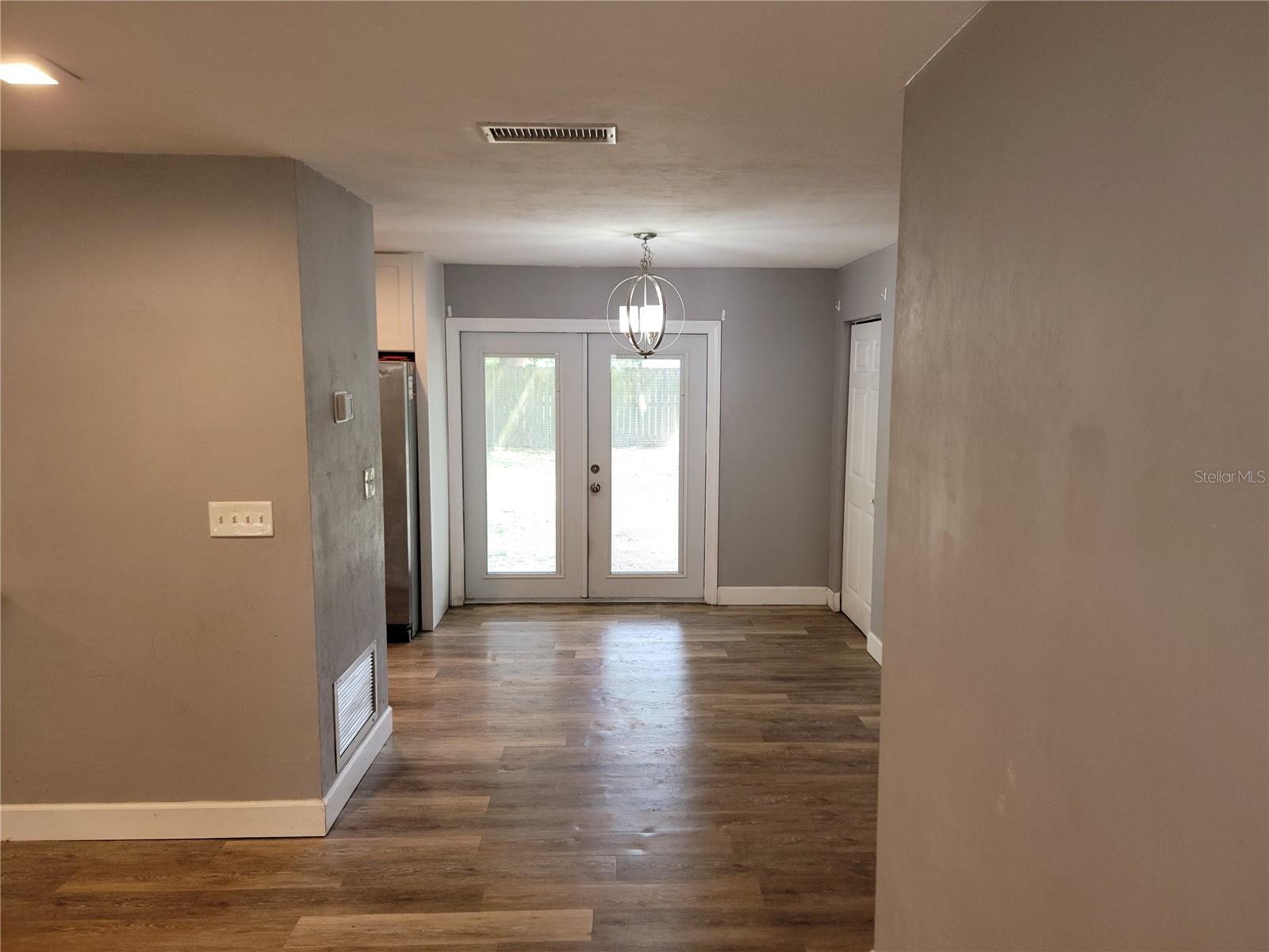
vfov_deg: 56.8
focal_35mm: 24
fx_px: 880
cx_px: 634
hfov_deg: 71.6
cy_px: 476
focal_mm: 6.7
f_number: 1.8
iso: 100
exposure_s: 1/60
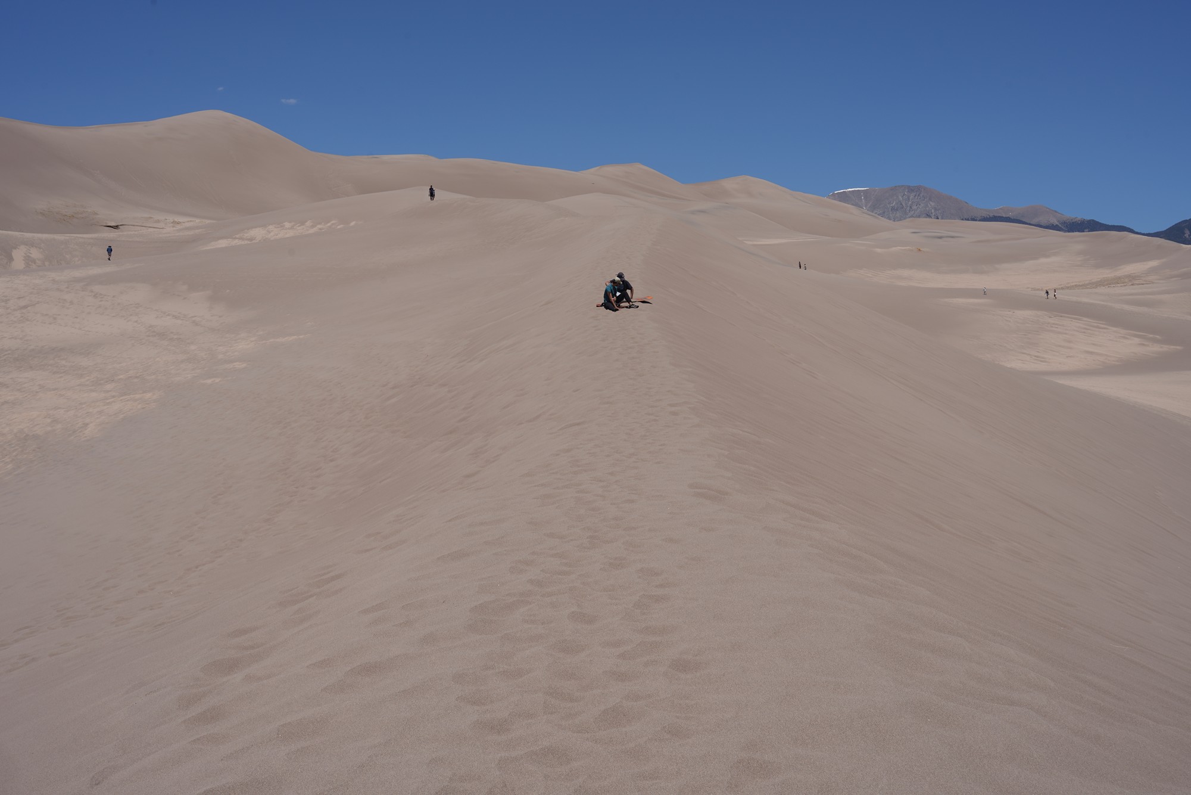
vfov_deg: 33.4
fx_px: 1323
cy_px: 398
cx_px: 596
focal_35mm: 40
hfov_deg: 48.5
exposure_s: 1/160
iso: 80
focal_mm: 40
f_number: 14
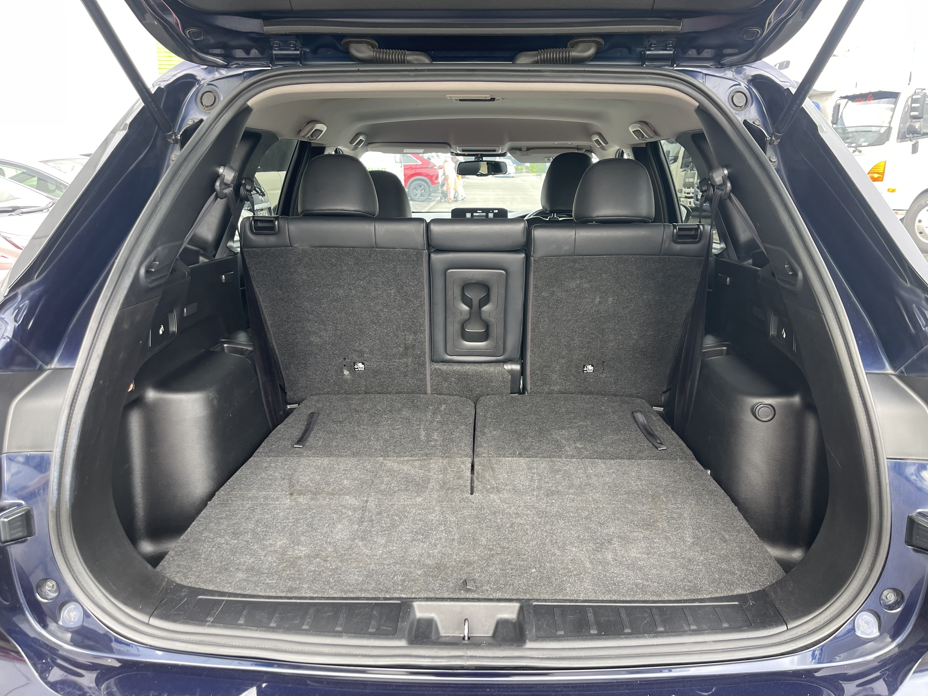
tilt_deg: -15.3
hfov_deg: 69.4
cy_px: 348
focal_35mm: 25
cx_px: 464
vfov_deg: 54.9
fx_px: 670
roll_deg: -1.0
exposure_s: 1/121
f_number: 1.6
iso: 100
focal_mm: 5.1
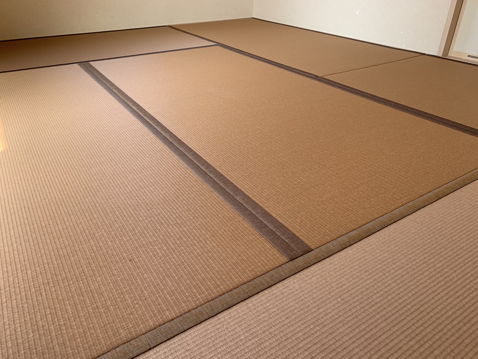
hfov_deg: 67.3
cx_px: 239
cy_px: 180
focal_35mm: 26
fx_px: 359
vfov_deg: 53.1
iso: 64
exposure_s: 1/121
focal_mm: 4.25
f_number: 1.8
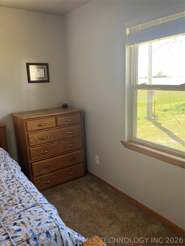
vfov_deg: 63.4
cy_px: 123
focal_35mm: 28
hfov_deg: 49.7
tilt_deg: -10.5
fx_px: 200
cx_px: 92
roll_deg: +2.1
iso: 80
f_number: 1.8
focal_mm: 3.99
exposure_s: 1/60
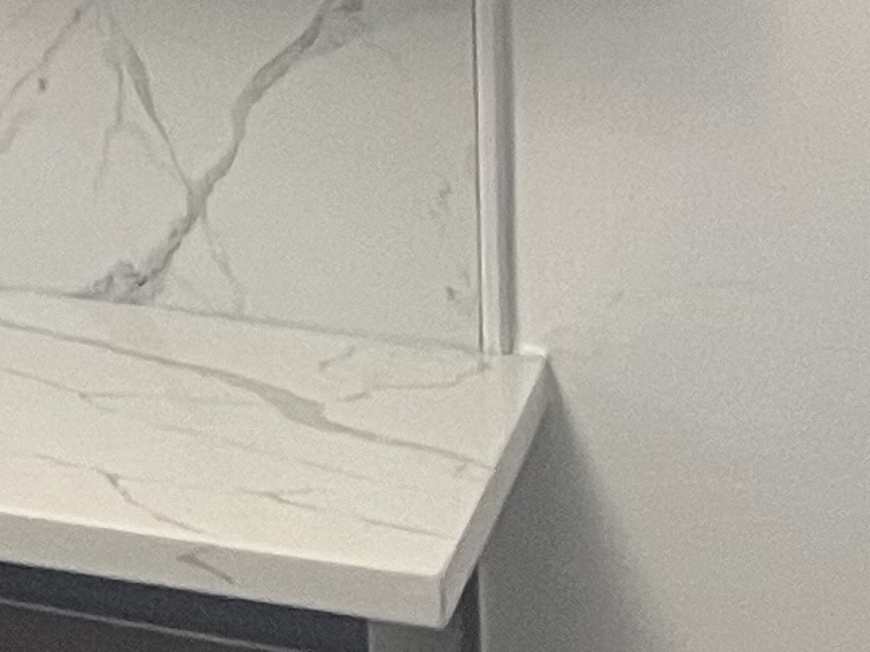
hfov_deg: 8.0
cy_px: -1232
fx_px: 4876
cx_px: -2159
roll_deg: -0.8
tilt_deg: +4.4
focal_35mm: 194
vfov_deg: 7.0
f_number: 1.5
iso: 160
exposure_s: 1/60
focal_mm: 5.7
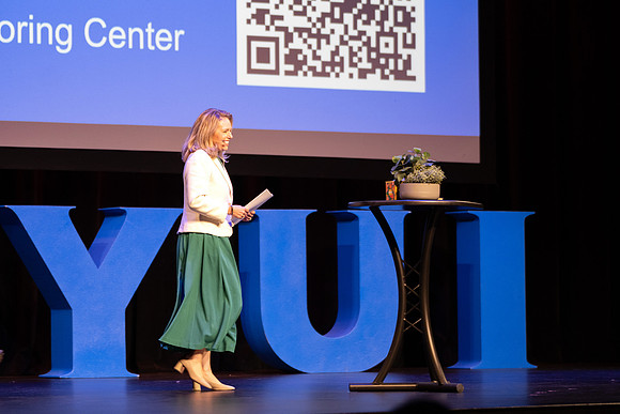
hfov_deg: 13.4
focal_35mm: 154
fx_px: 2644
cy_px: 165
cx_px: 208
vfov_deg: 8.9
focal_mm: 115
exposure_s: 1/200
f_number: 3.2
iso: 800
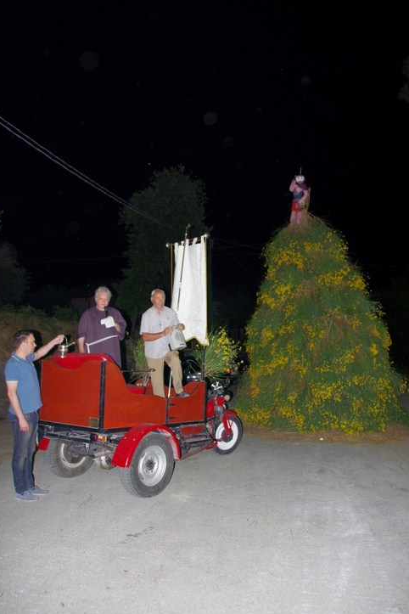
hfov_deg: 46.4
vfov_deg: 65.5
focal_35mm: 28
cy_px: 304
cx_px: 201
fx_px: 477
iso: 1600
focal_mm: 18
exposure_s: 1/60
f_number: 3.5
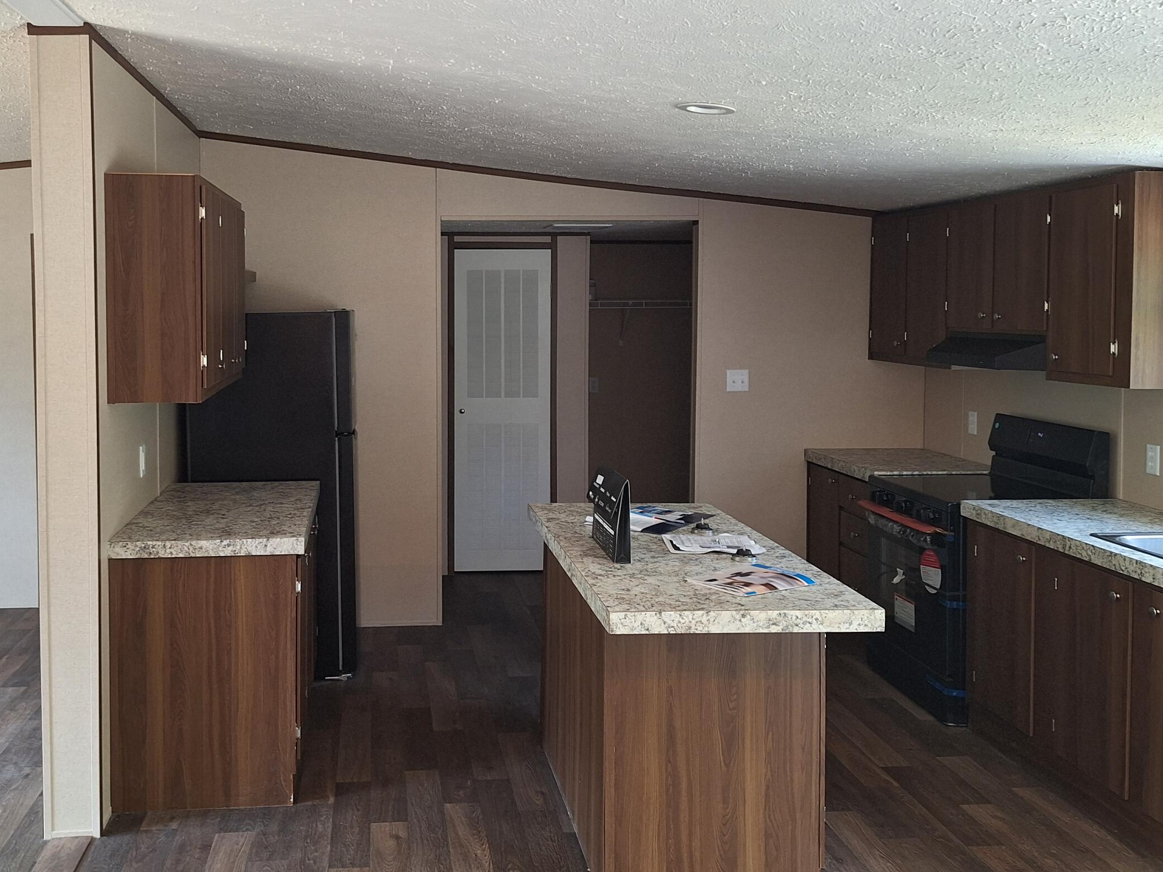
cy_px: 340
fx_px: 1109
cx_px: 444
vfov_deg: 42.7
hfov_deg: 54.8
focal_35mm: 33
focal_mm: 5.54
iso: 80
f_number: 1.8
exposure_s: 1/40
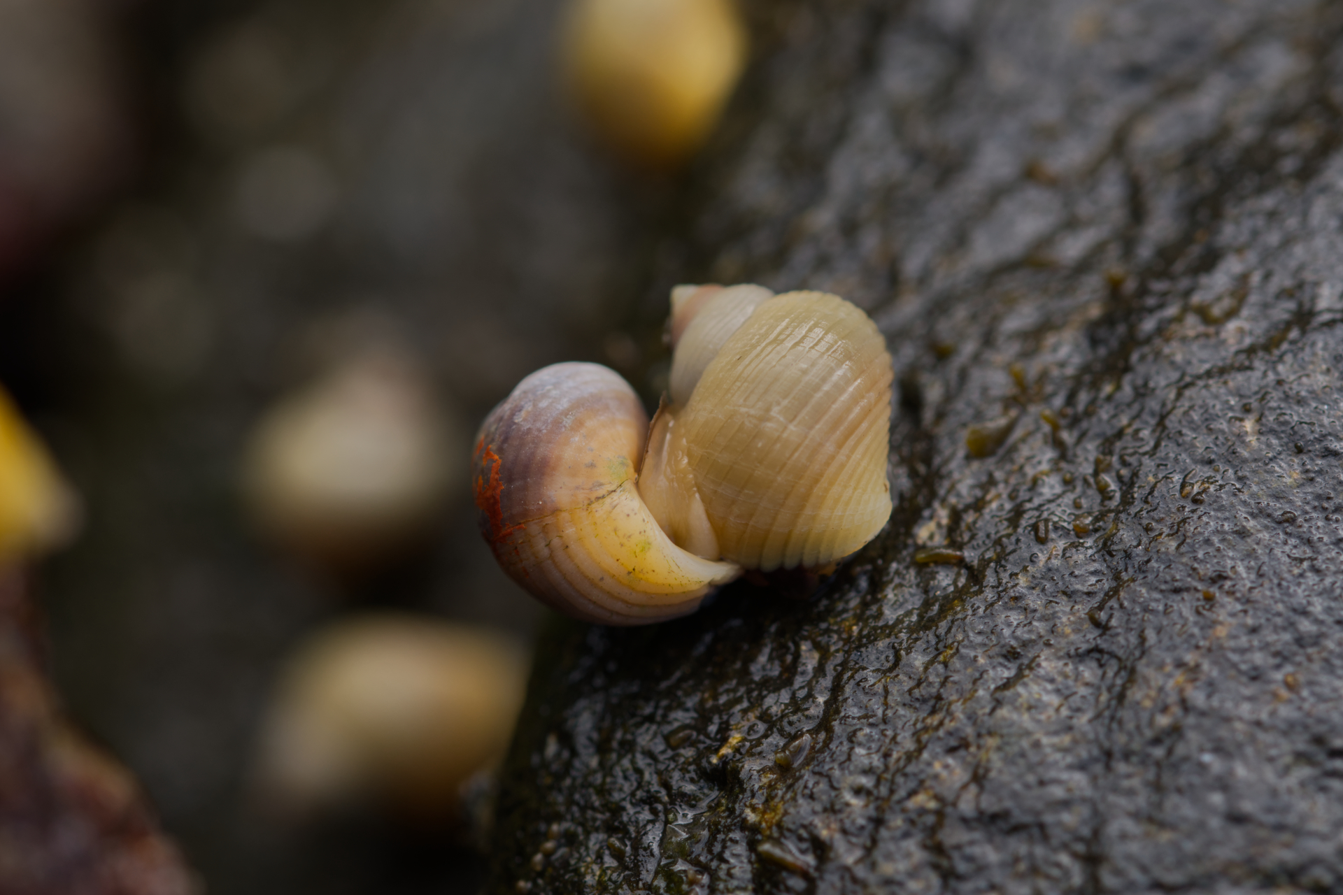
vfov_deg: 8.7
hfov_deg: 13.0
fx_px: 5875
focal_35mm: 158
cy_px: 448
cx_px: 672
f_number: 8
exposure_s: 1/250
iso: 400
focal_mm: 105
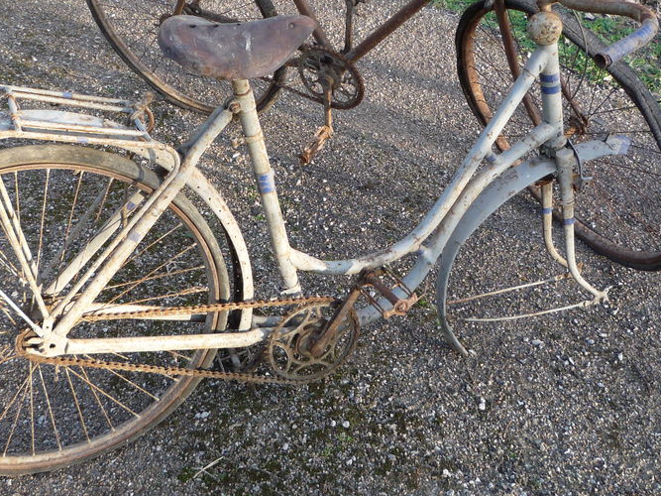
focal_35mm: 45
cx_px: 266
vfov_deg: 31.8
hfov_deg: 41.9
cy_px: 148
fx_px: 859
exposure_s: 1/100
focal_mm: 5.2
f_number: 3.5
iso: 100
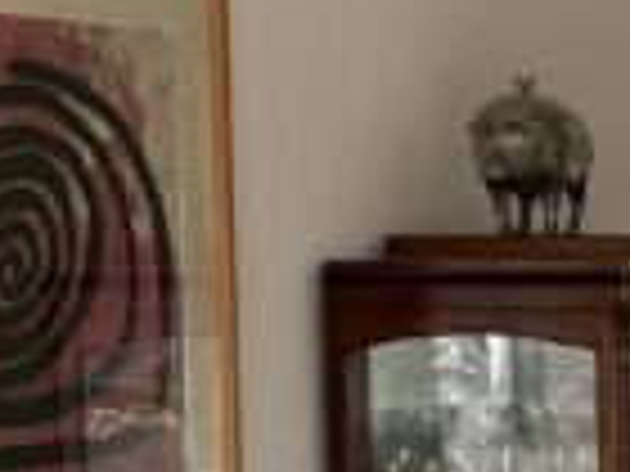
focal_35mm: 175
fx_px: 3185
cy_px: 373
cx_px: 1674
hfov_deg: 9.6
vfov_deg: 8.5
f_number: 1.78
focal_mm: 6.76
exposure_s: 1/166
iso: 80
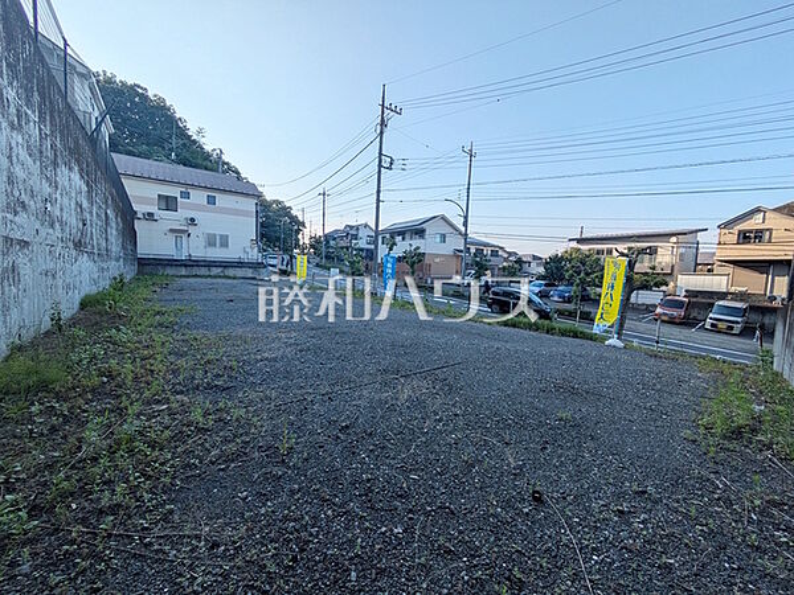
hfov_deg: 102.1
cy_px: 298
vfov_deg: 85.7
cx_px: 397
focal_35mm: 14
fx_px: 321
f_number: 2.2
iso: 50
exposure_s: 1/2004
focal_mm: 1.83
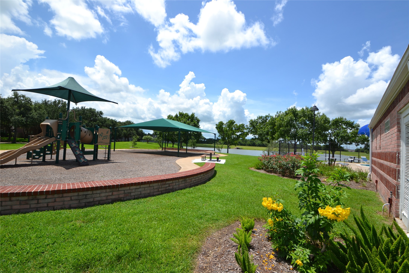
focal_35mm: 16
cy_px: 136
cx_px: 204
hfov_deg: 95.0
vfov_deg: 72.1
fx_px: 187
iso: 100
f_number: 8
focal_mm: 11
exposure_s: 1/250
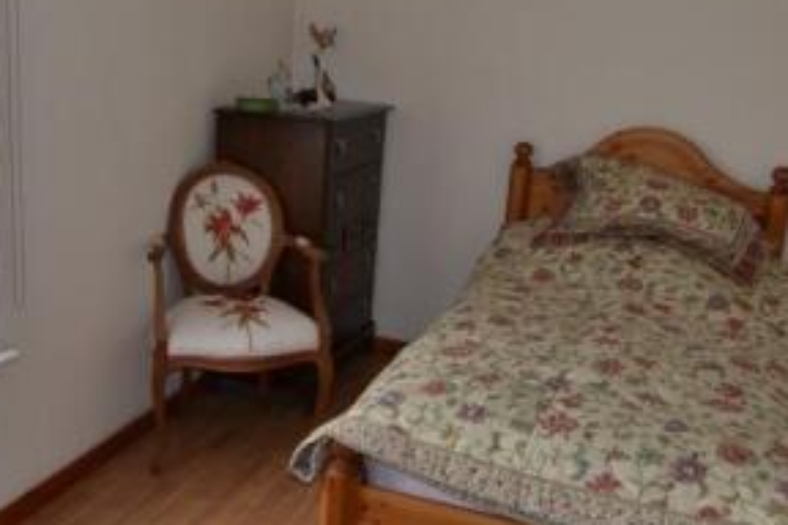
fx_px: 897
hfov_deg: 47.3
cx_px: 335
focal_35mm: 41
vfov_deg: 32.6
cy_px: 258
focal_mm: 12
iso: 220
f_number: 4
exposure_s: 1/125
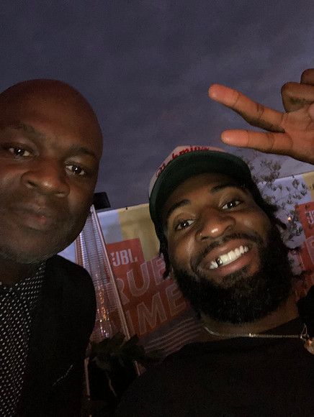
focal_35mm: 32
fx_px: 386
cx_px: 157
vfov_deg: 56.8
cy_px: 208
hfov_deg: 44.2
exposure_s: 1/16
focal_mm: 2.87
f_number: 2.2
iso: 500
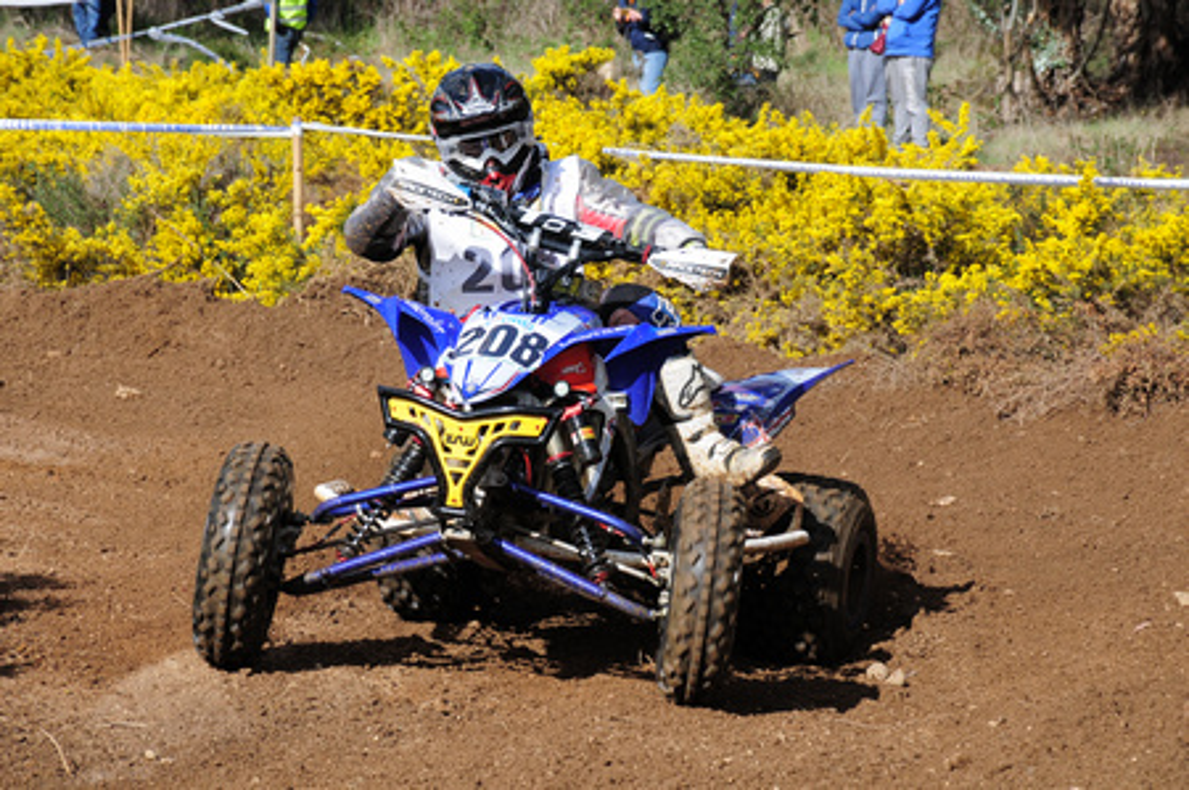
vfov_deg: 8.2
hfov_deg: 12.2
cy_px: 395
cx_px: 594
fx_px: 5543
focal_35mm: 168
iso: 500
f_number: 11
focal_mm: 112
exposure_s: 1/640
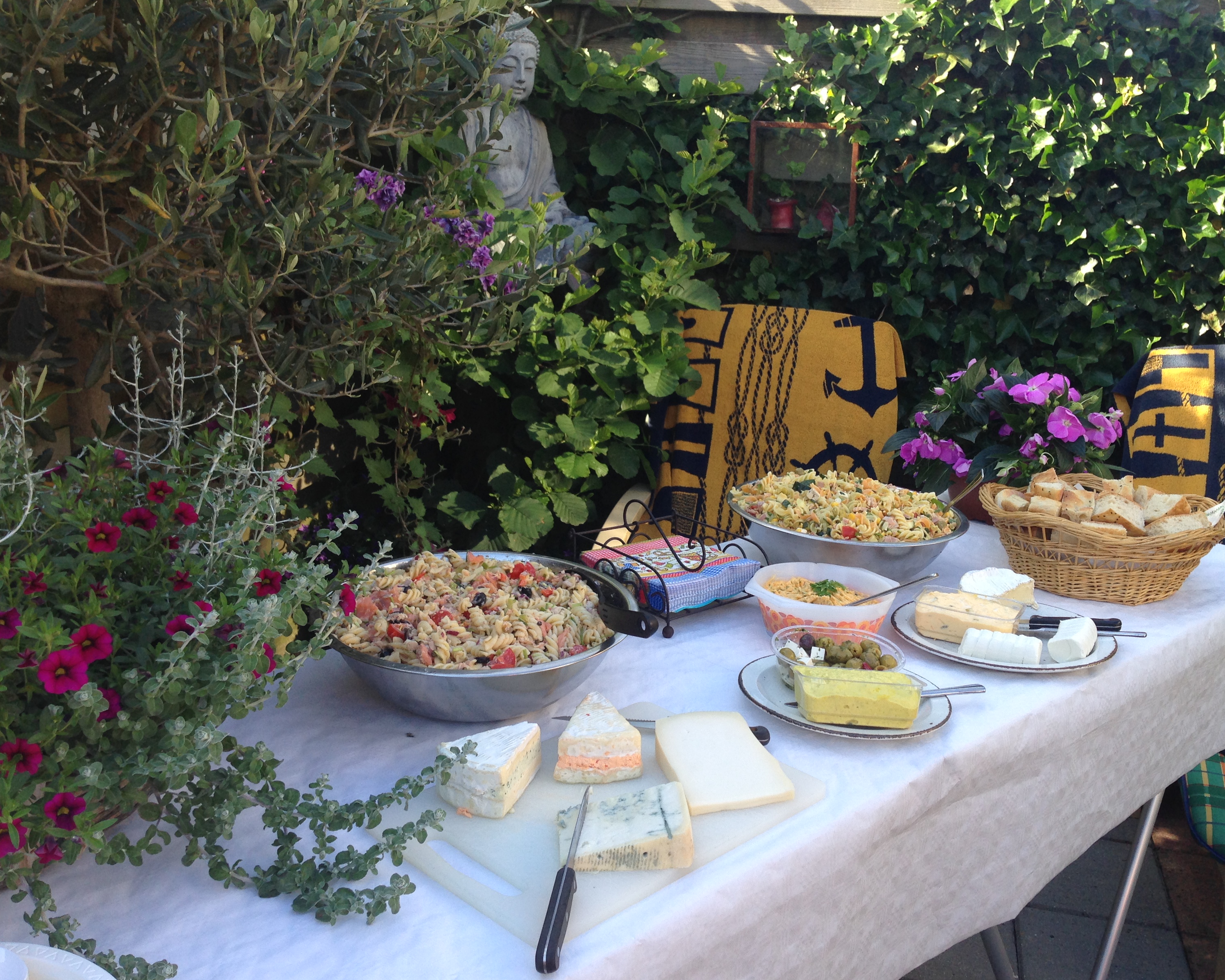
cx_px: 644
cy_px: 494
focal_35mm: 35
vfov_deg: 42.2
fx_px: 1269
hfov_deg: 51.5
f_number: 2.4
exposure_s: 1/200
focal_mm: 4.12
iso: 50
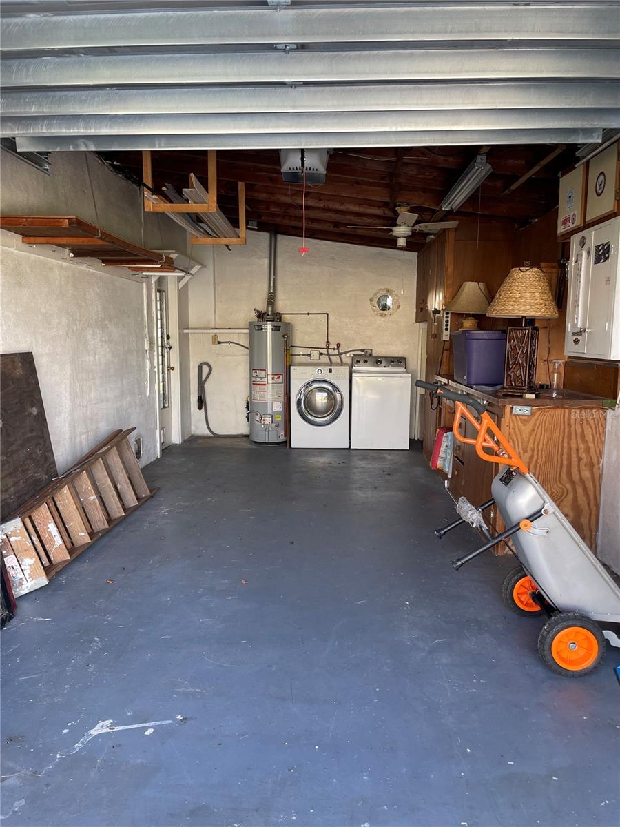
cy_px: 414
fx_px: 621
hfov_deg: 53.1
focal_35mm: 26
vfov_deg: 67.3
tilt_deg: -8.2
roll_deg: -0.3
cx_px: 310
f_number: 1.6
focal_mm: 4.2
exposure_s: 1/121
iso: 50
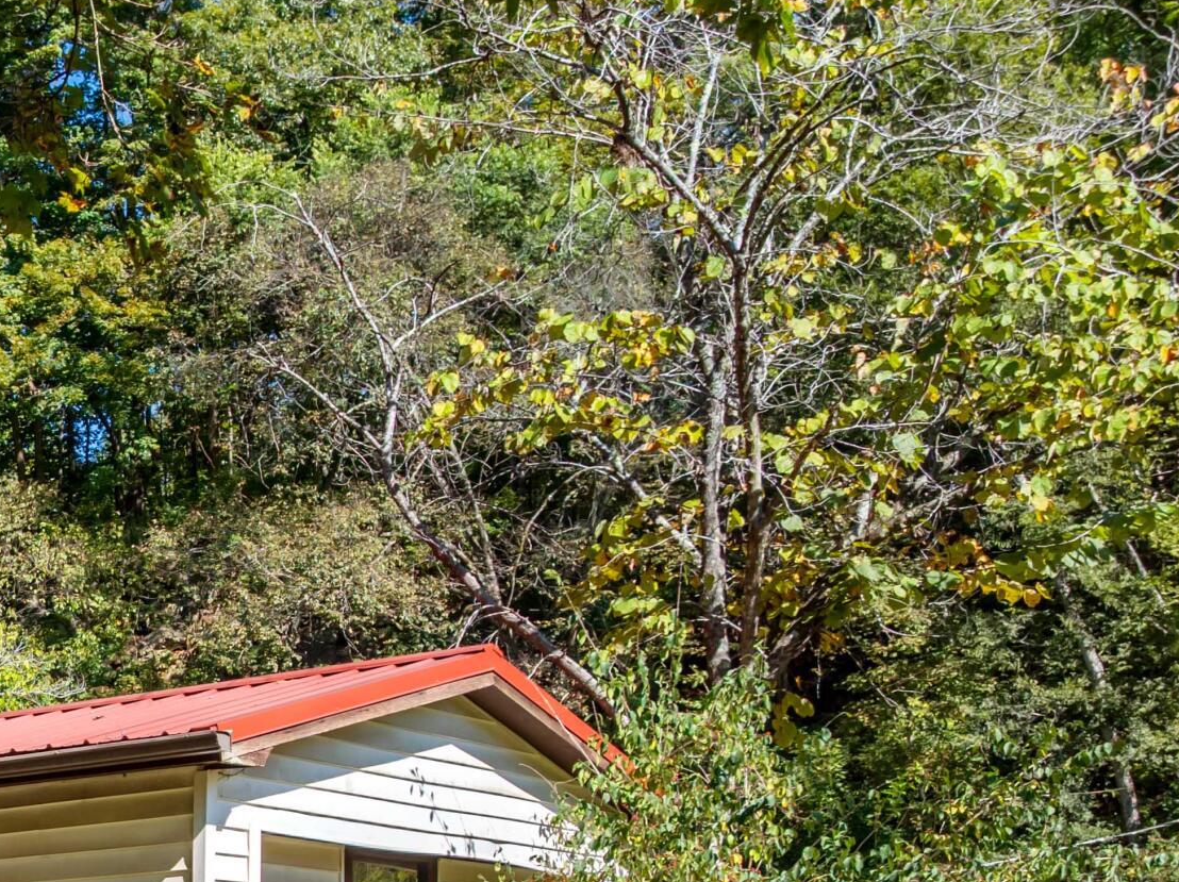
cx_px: -349
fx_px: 2212
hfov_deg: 25.7
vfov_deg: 21.3
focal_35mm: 65
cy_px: 994
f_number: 2.8
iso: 110
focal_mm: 12.29
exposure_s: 1/40
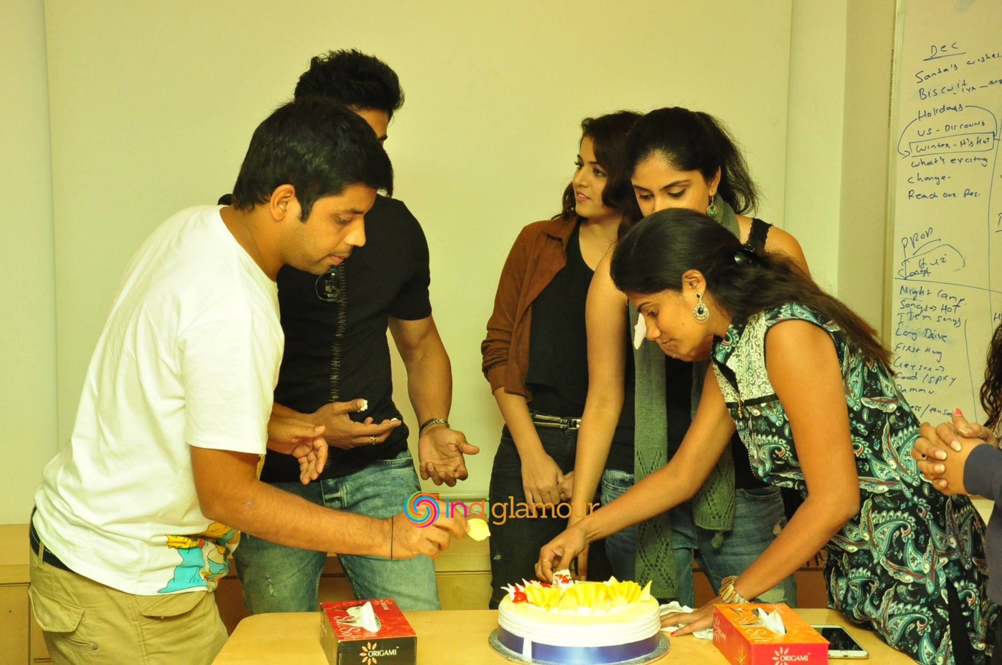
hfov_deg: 37.9
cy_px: 332
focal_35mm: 52
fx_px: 1460
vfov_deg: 25.7
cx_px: 501
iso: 2000
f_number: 7.1
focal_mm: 35
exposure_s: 1/125
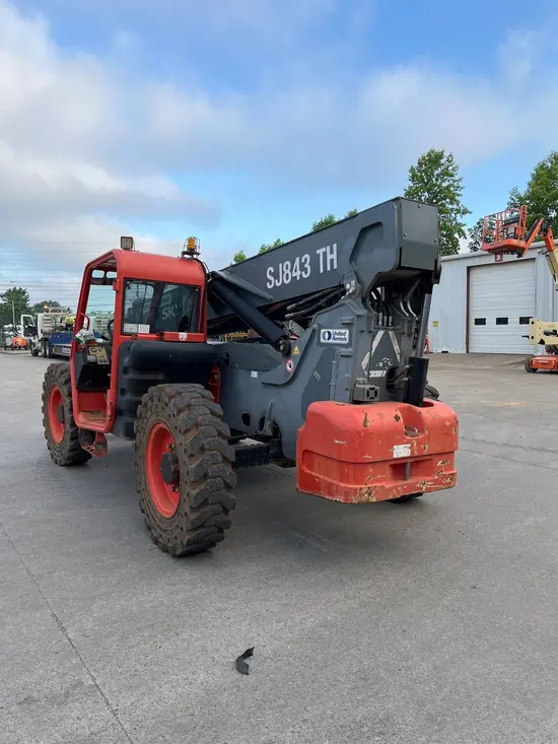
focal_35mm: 26
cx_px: 279
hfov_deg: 53.1
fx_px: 559
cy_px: 372
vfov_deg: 67.3
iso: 50
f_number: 1.6
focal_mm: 5.1
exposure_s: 1/992
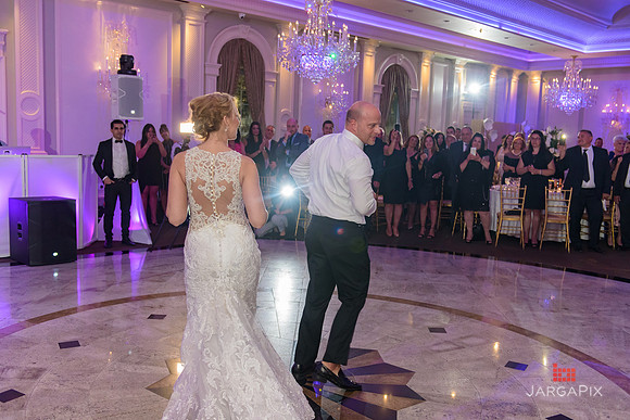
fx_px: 613
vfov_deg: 37.9
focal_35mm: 35
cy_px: 210
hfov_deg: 54.4
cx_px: 315
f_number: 3.2
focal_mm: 35
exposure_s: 1/125
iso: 1600
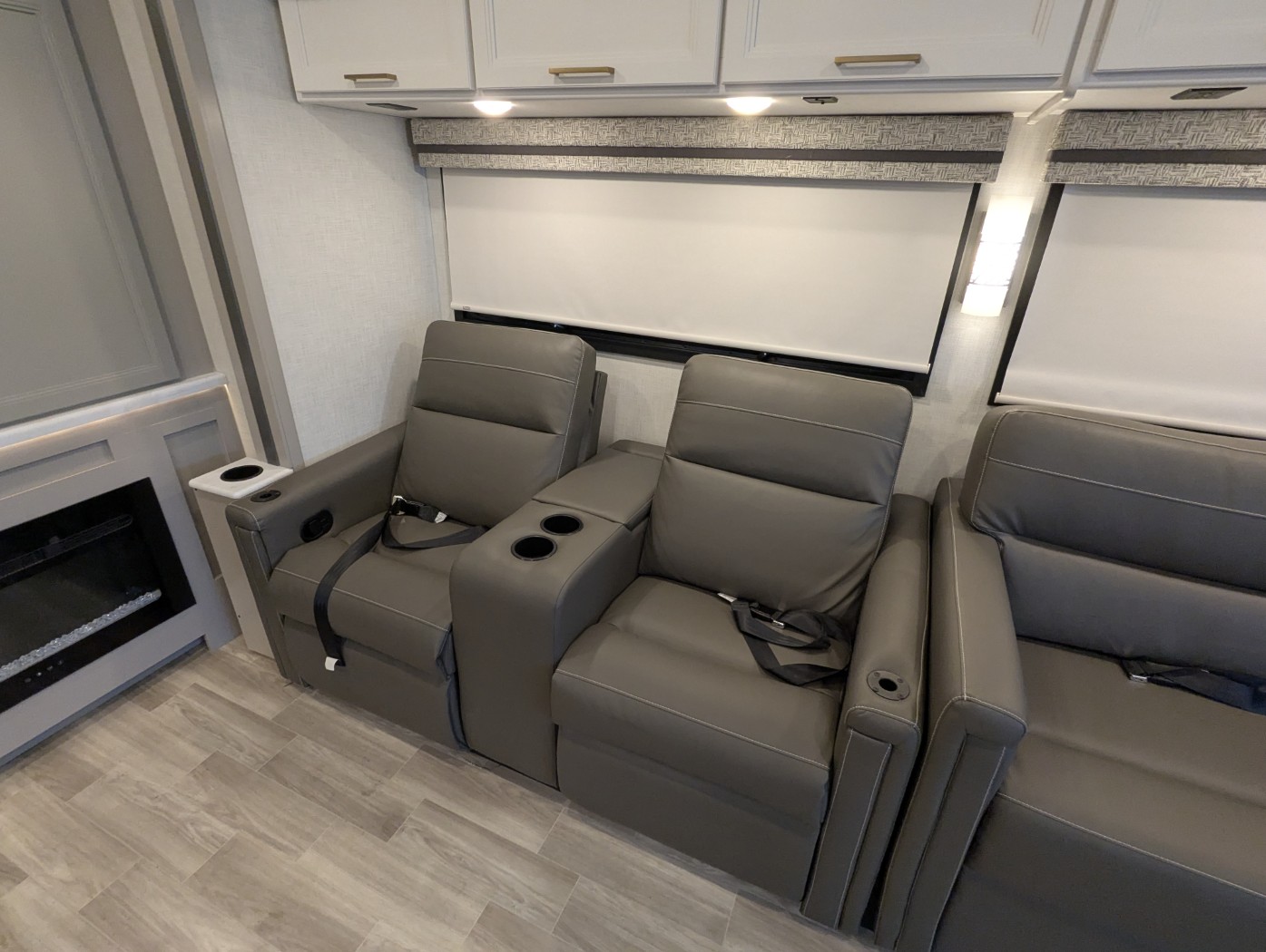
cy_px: 476
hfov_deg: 94.4
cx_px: 633
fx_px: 586
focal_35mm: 16
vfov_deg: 78.2
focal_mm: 2.35
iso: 339
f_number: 2.2
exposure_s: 1/105
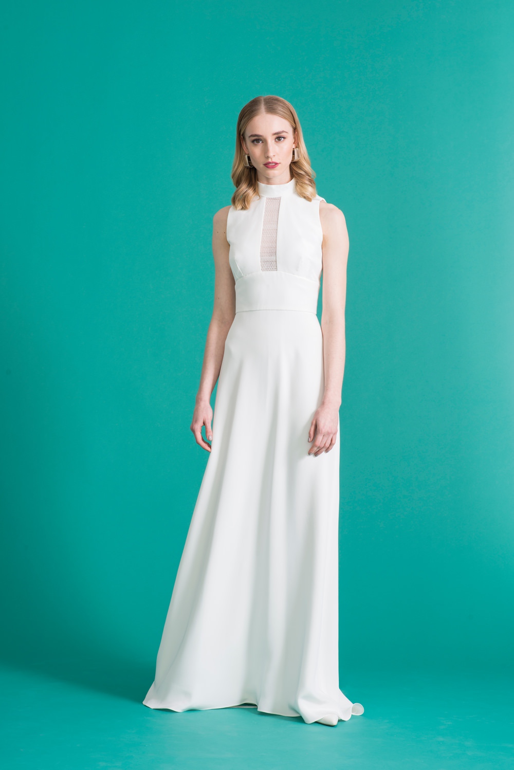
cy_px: 385
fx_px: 1819
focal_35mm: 85
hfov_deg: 16.1
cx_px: 257
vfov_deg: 23.9
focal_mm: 85
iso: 100
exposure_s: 1/125
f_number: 11
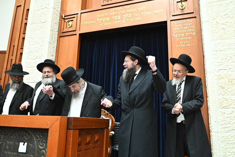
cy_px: 78
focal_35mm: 29
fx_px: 189
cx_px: 118
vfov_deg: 45.0
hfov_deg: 63.7
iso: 3200
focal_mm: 29
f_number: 5
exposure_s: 1/80
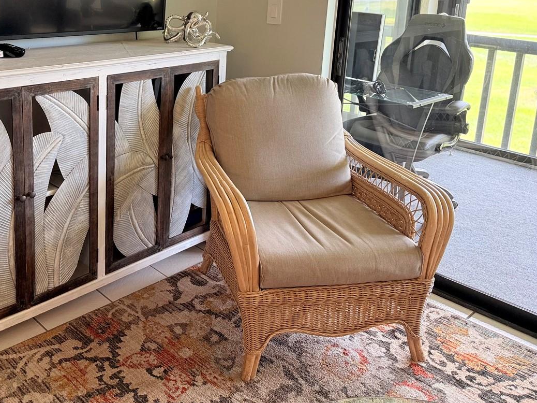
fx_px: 574
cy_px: 94
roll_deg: -1.6
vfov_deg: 37.6
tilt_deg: -12.1
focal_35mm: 37
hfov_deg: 49.1
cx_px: 170
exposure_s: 1/136
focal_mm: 6.76
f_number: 1.78
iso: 200
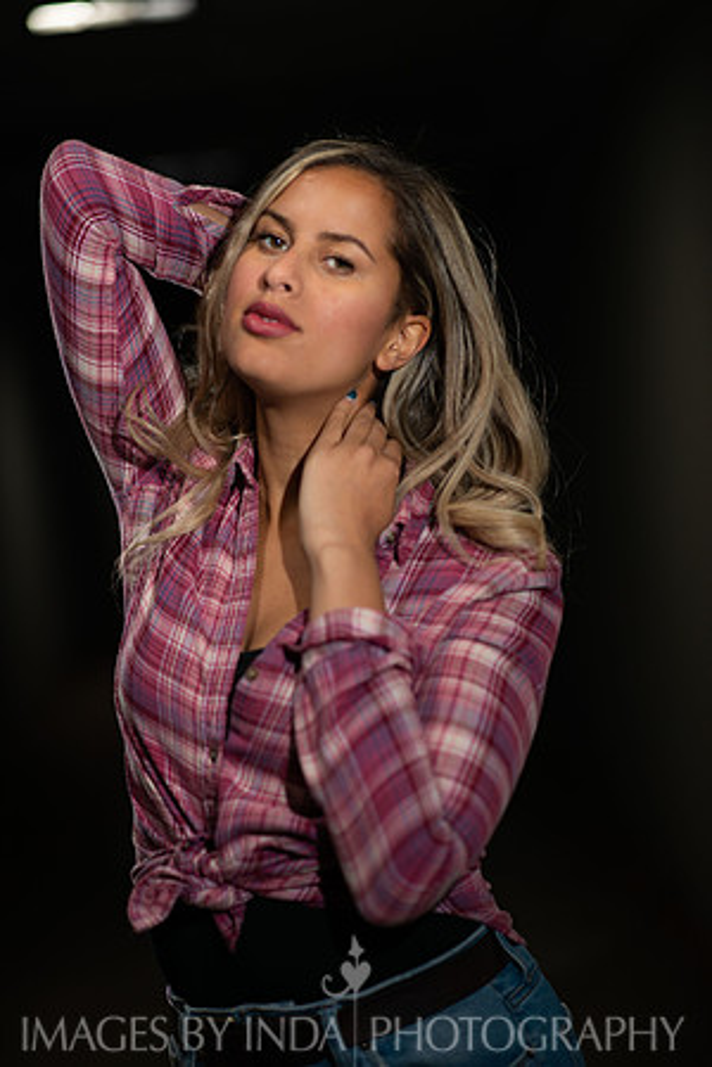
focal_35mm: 85
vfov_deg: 23.9
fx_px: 2521
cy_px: 534
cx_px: 356
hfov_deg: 16.1
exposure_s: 1/200
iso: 200
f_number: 1.8
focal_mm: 85
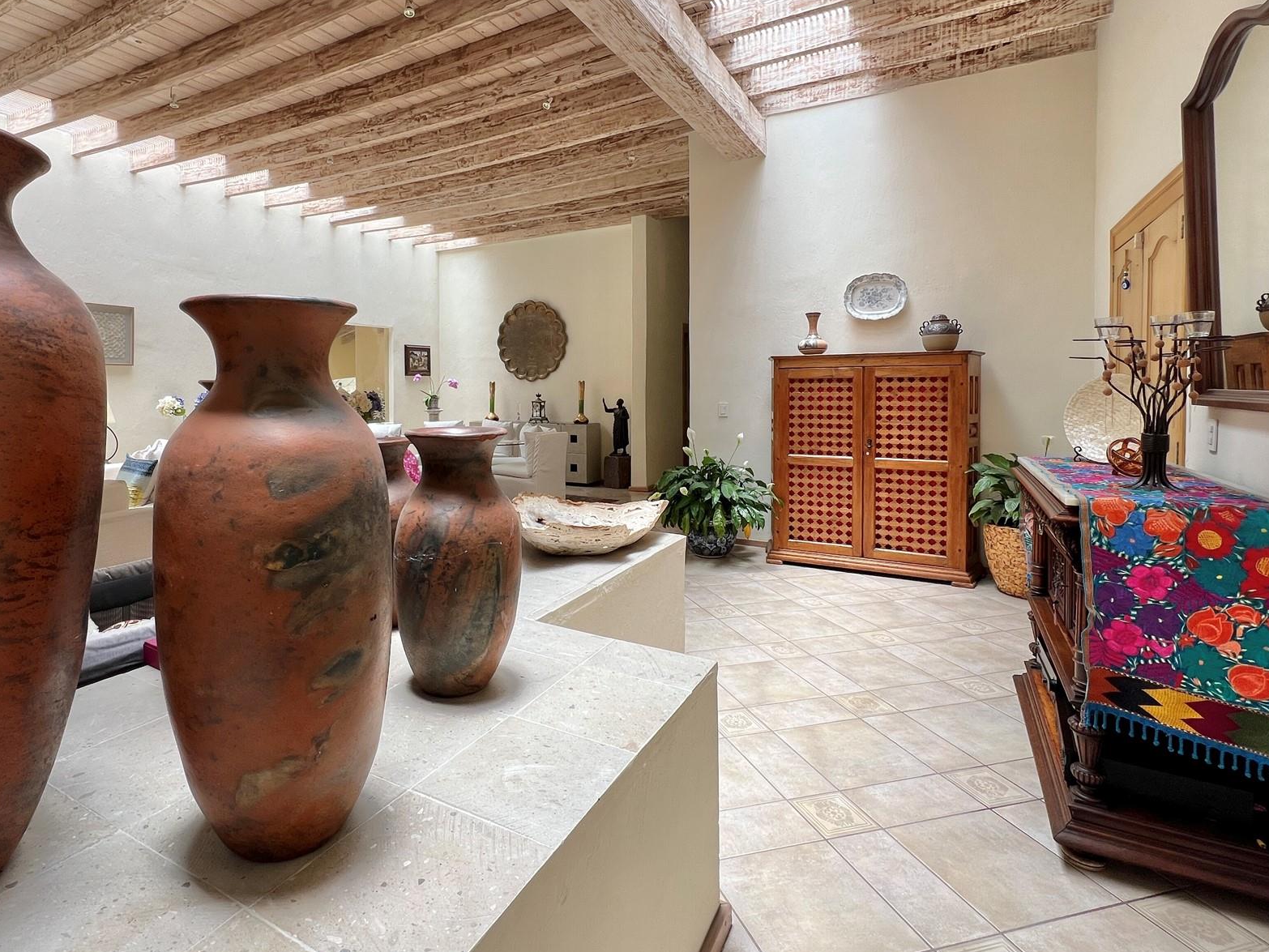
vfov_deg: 74.3
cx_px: 553
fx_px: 623
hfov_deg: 90.5
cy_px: 406
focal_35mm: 17
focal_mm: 1.57
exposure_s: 1/143
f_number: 1.8
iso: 32
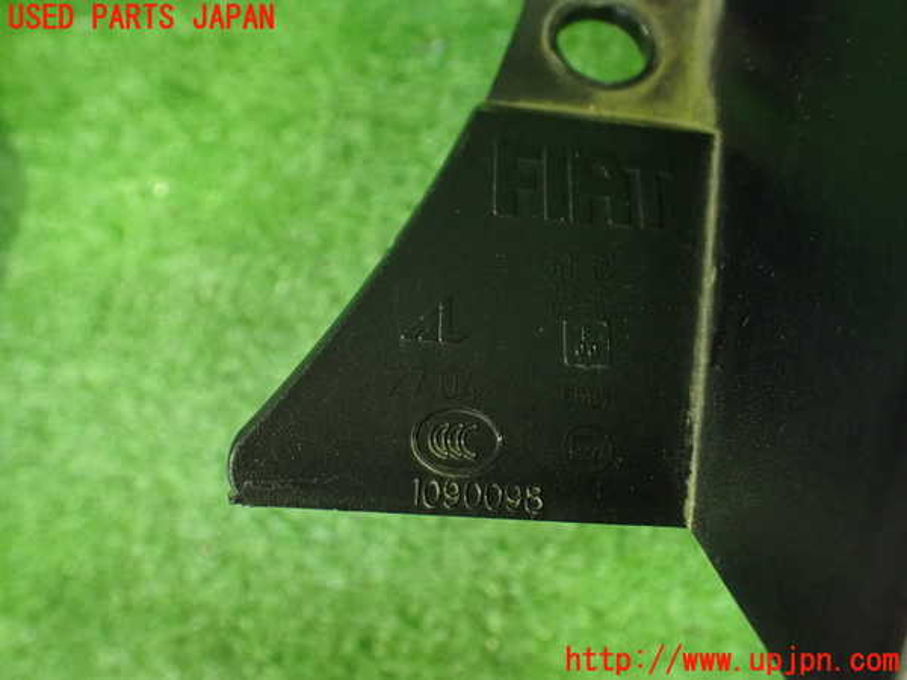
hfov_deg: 60.0
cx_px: 454
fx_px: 786
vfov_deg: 46.8
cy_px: 340
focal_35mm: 30
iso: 1250
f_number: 2.3
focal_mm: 5.4
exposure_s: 1/30
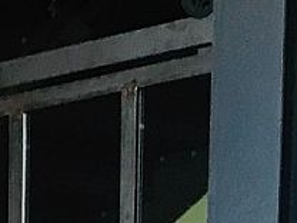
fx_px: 1819
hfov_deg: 9.2
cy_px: 752
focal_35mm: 212
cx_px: -111
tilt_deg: -7.0
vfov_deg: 6.2
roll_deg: +0.1
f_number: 1.8
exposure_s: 1/25
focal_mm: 3.99
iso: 32
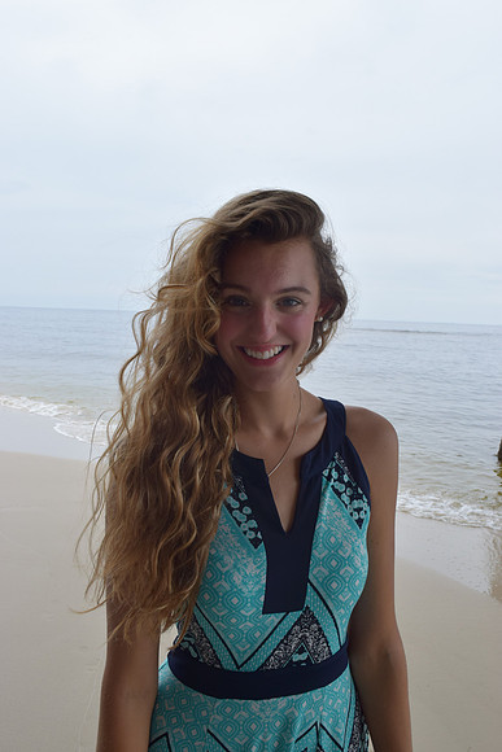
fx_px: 627
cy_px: 376
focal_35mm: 30
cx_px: 251
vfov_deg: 61.9
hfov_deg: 43.6
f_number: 8
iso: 280
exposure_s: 1/250
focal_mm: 20
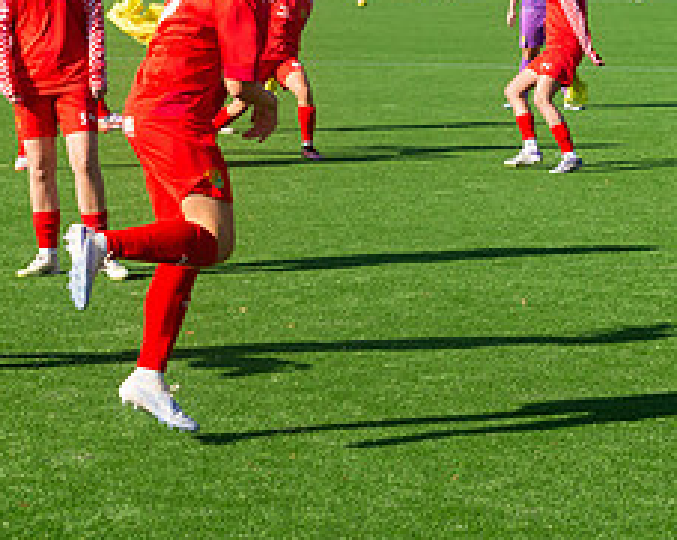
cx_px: 45
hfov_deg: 13.8
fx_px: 2761
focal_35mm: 138
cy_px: 293
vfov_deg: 11.2
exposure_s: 1/1250
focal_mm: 40
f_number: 4
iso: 180
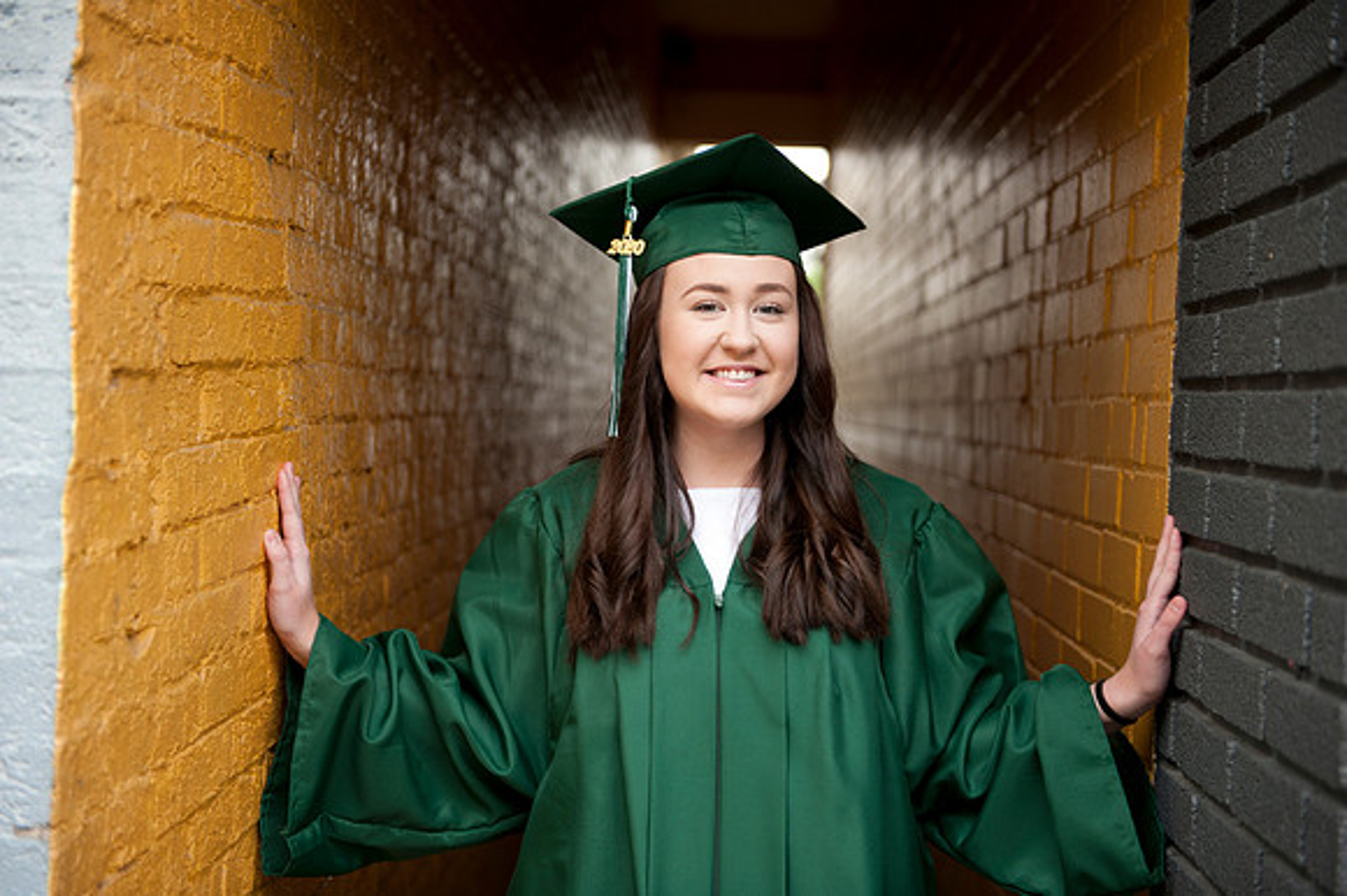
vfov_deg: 24.6
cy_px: 448
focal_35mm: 55
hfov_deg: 36.3
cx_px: 674
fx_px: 2057
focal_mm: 55
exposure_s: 1/60
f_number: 2.8
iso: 160
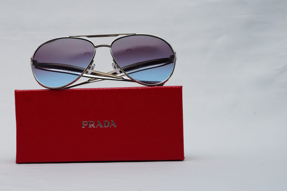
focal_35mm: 66
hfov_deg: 30.3
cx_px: 100
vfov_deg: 20.6
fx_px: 526
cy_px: 93
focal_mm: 50
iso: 100
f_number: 9
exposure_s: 1/160
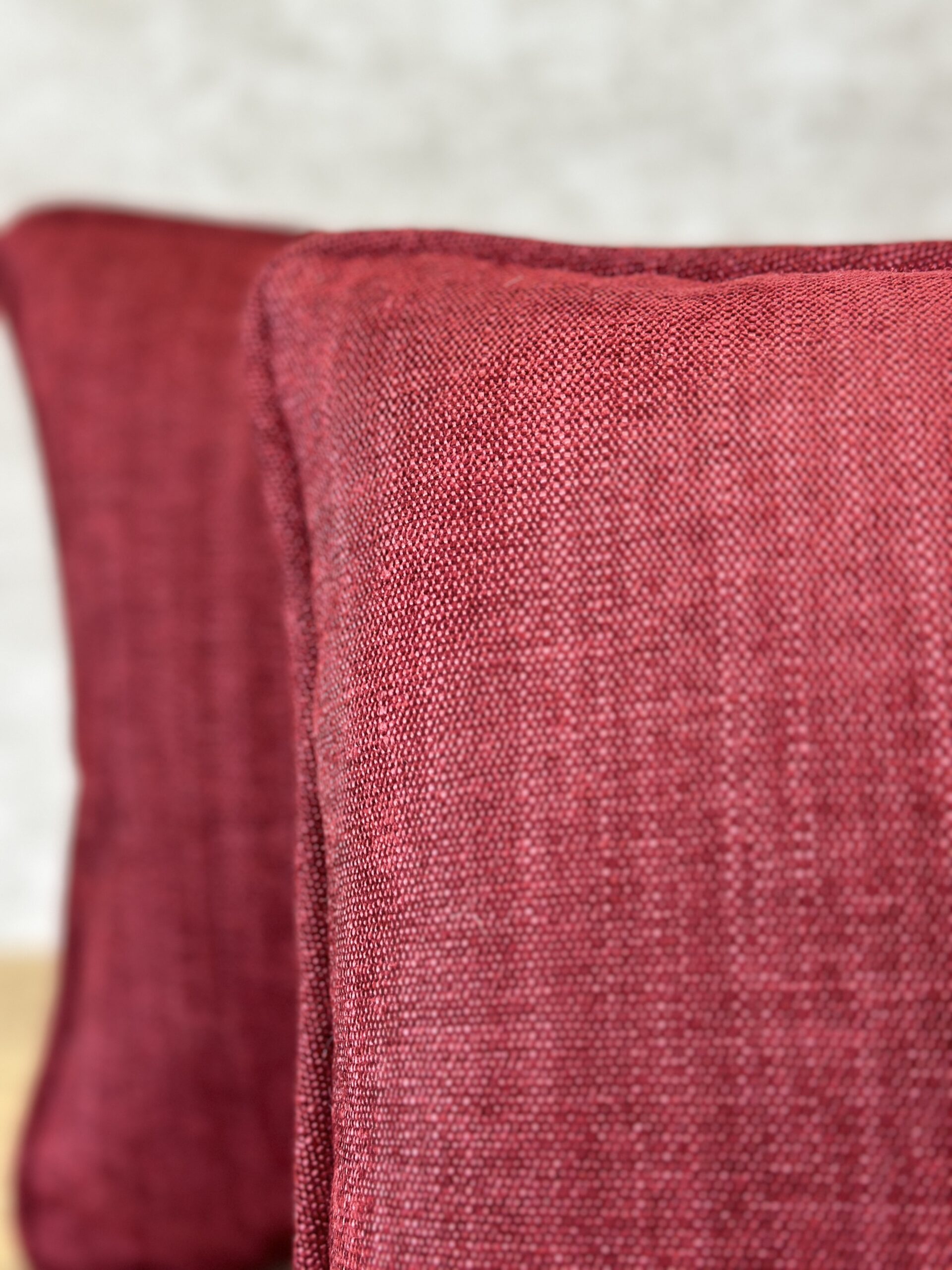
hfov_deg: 30.3
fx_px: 1760
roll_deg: +3.3
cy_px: 635
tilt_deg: -13.2
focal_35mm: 48
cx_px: 476
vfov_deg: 39.7
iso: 125
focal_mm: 6.86
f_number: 1.78
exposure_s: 1/120
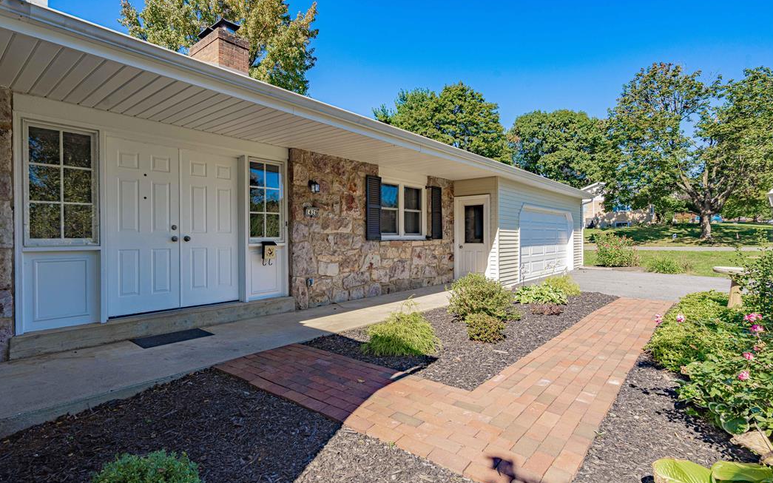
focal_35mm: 18
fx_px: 379
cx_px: 378
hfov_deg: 91.1
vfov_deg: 65.0
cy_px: 239
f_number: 9
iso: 320
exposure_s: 1/2000
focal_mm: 17
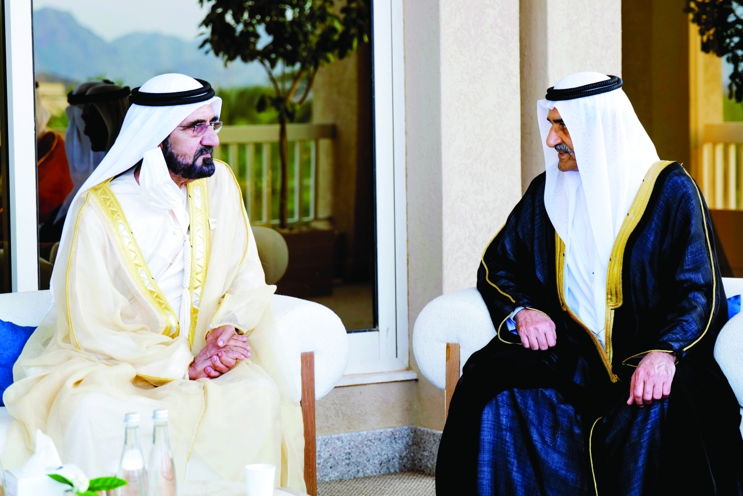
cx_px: 372
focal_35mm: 90
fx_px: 1858
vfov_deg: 15.2
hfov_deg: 22.6
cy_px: 248
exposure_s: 1/80
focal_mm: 90
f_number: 4.5
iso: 400
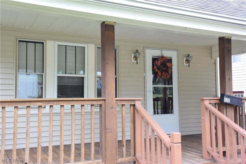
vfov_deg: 34.2
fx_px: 266
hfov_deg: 49.6
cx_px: 123
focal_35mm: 39
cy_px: 82
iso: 720
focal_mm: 14.7
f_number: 4.2
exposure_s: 1/125
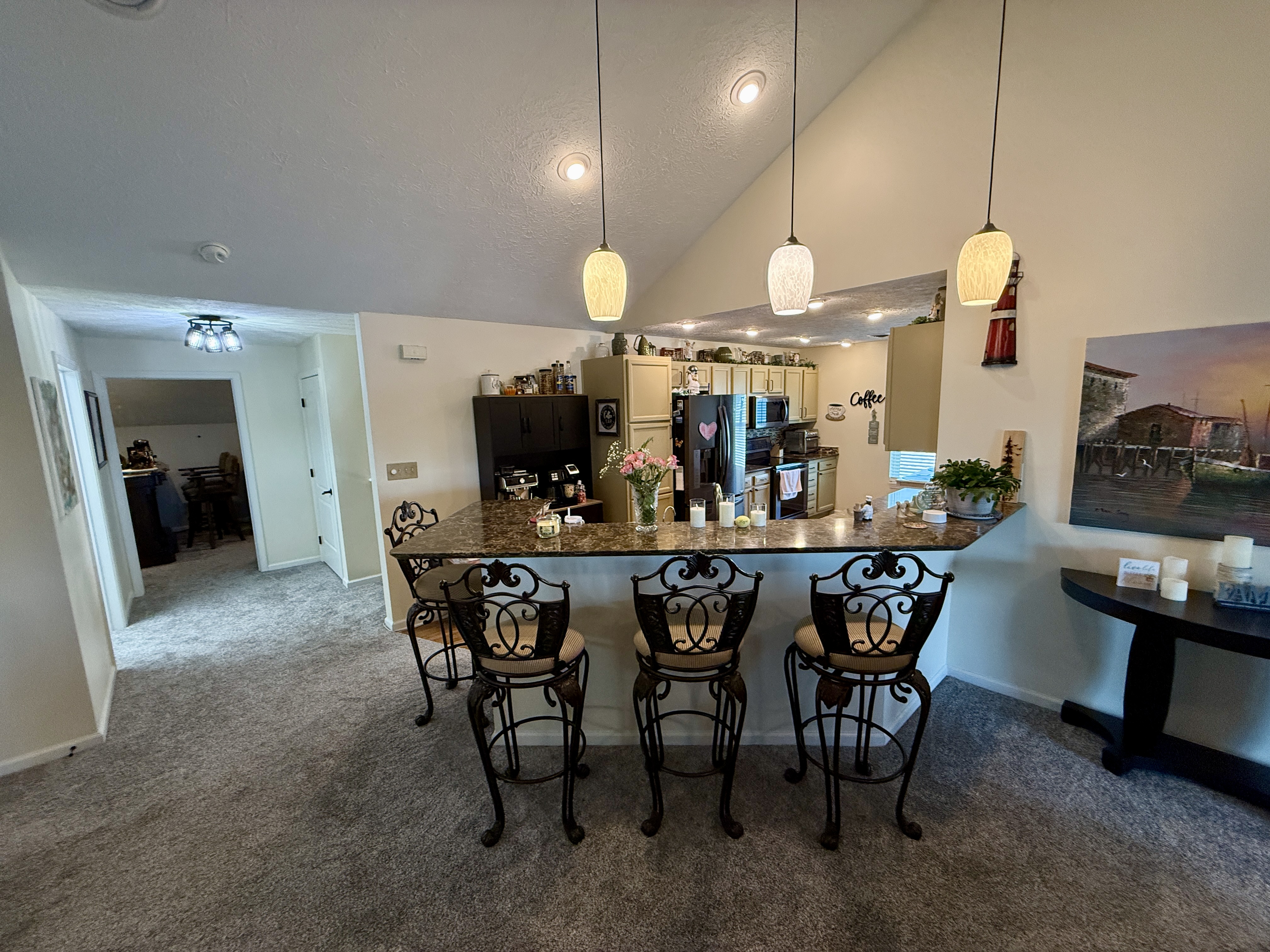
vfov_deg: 85.7
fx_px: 514
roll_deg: +1.3
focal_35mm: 14
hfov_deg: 102.1
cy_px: 476
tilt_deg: -8.8
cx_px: 635
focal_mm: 2.22
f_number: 2.2
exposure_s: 1/120
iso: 320
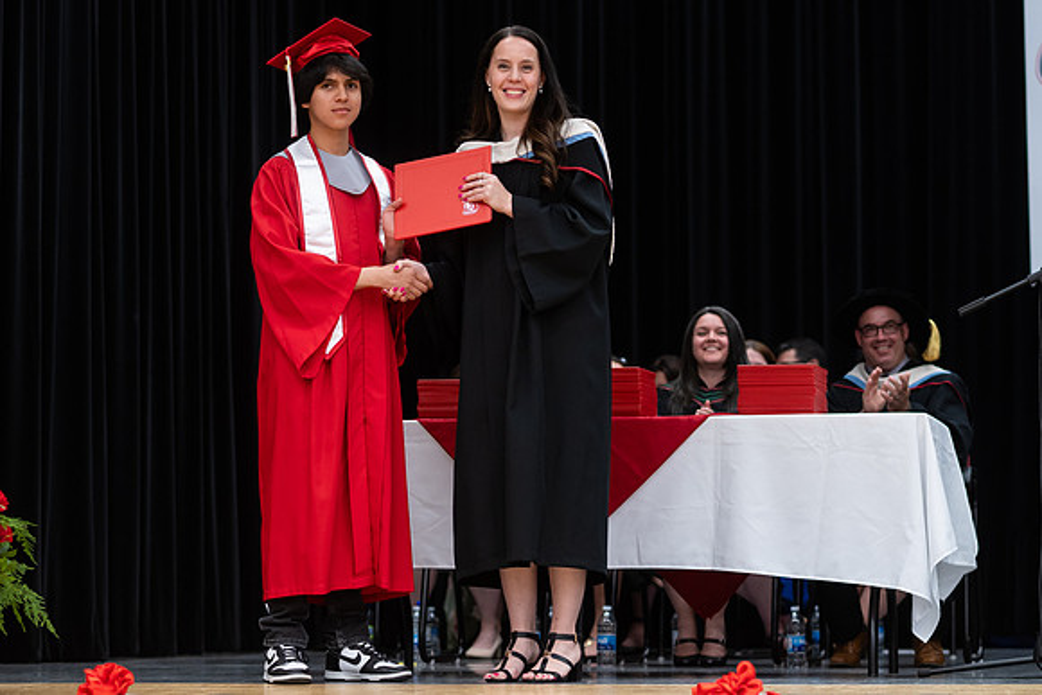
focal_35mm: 109
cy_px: 389
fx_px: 3161
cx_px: 521
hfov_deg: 18.7
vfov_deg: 12.5
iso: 1000
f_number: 2.8
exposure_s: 1/200
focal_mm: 85
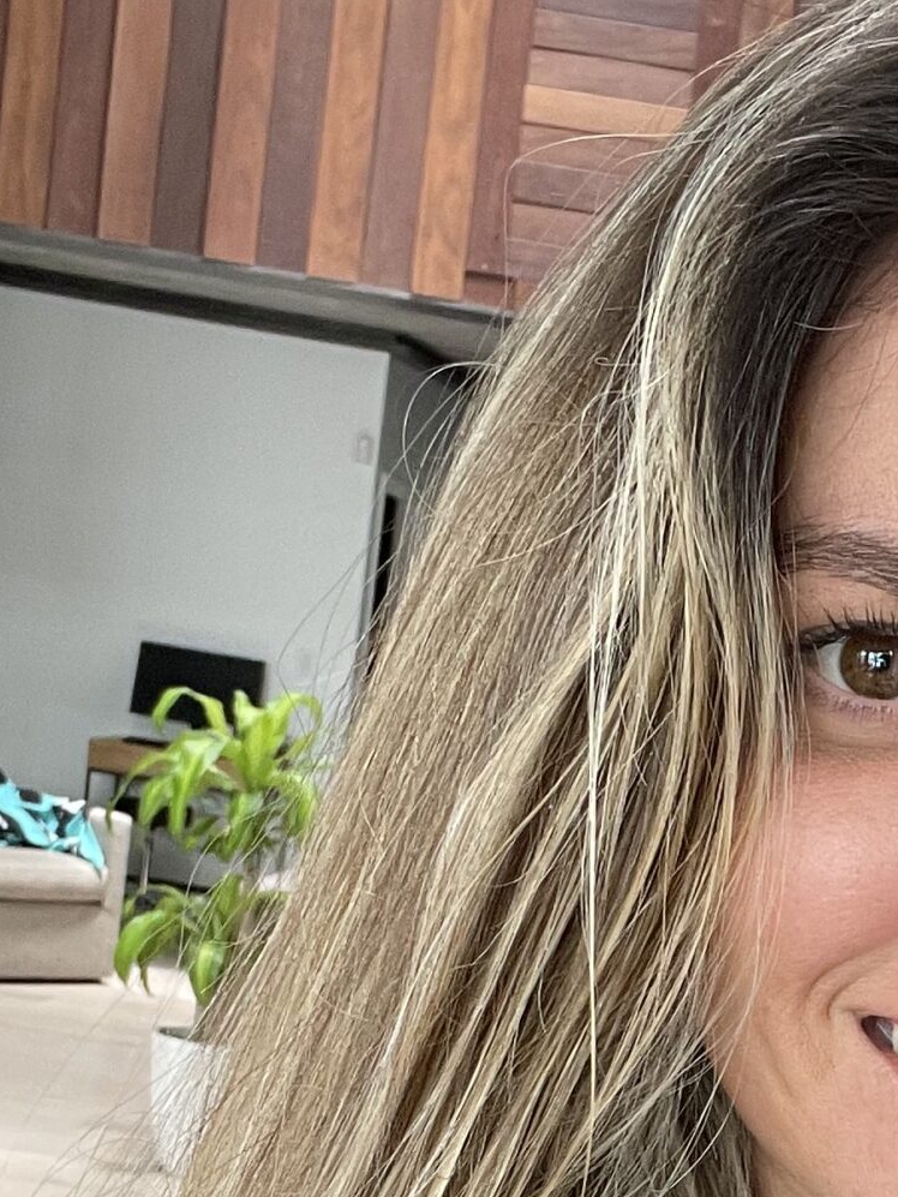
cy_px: 1149
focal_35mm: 77
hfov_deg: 18.5
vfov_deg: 24.4
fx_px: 2663
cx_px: 974
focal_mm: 2.71
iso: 100
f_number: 2.2
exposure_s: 1/60
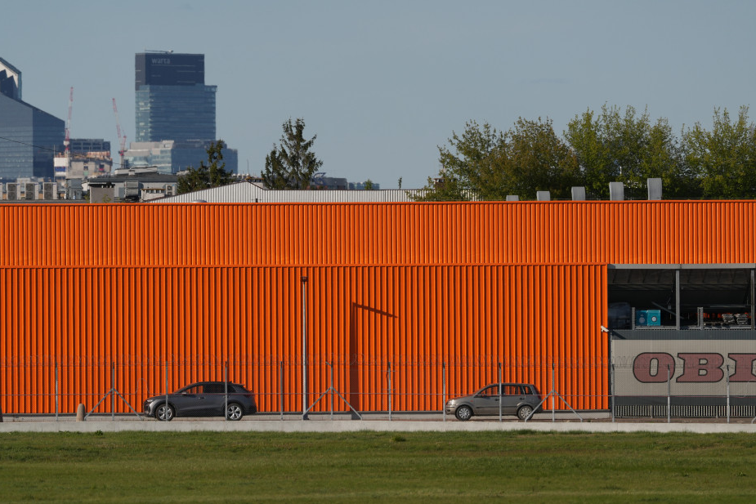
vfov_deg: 3.0
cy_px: 256
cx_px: 399
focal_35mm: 459
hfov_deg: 4.5
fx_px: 9640
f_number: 5.6
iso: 320
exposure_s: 1/2500
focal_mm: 400
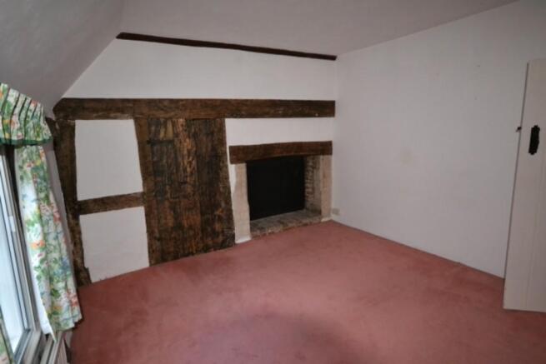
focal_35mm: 18
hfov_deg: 90.0
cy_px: 182
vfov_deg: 67.4
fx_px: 273
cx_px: 273
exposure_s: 1/60
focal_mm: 12
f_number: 4.5
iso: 3200
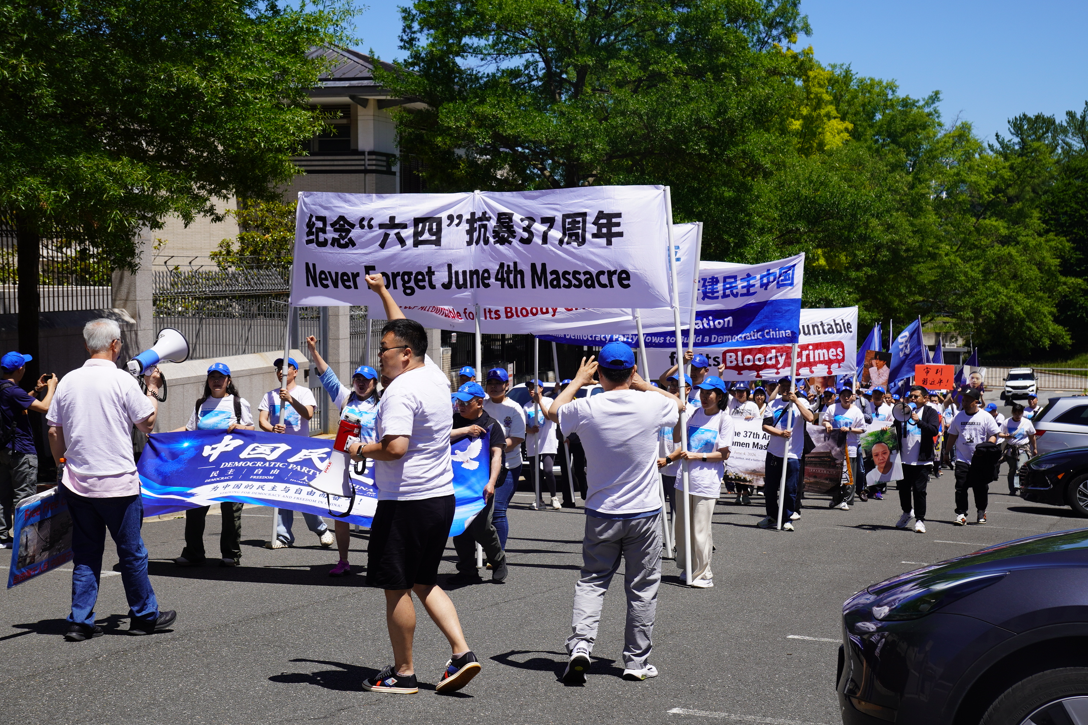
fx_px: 1617
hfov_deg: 37.2
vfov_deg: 25.3
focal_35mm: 54
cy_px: 357
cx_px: 545
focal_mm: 35
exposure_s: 1/800
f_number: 5
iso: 100
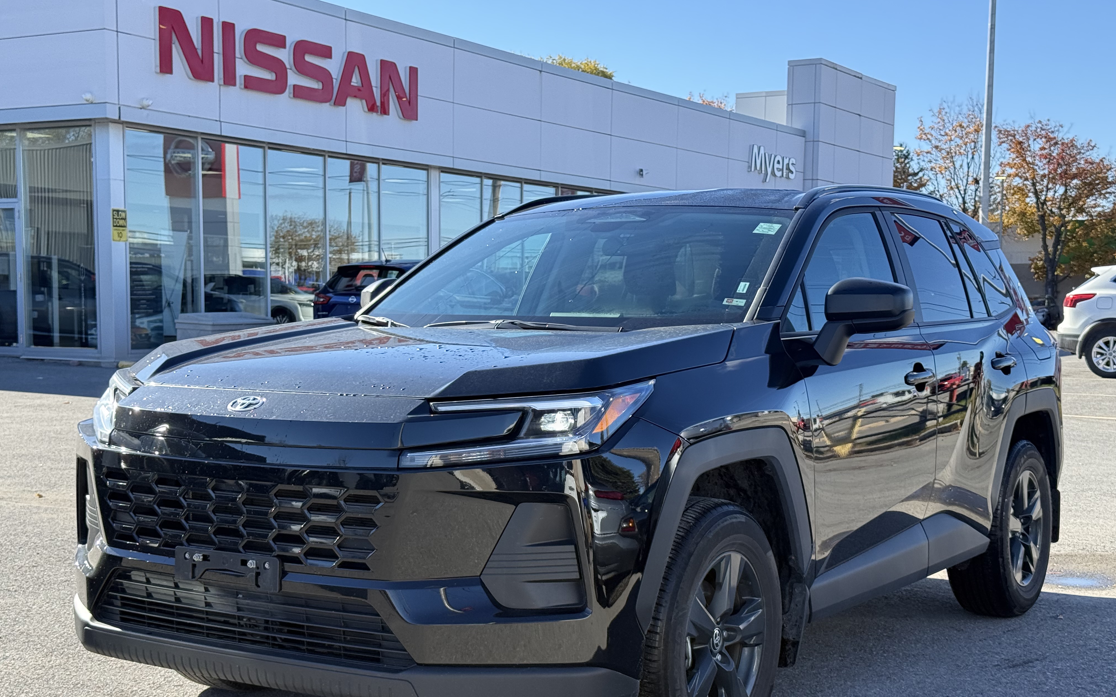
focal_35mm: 51
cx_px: 558
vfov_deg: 25.3
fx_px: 1551
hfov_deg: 39.6
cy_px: 416
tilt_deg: -4.8
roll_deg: -0.3
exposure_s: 1/1403
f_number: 1.78
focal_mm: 6.76
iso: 80
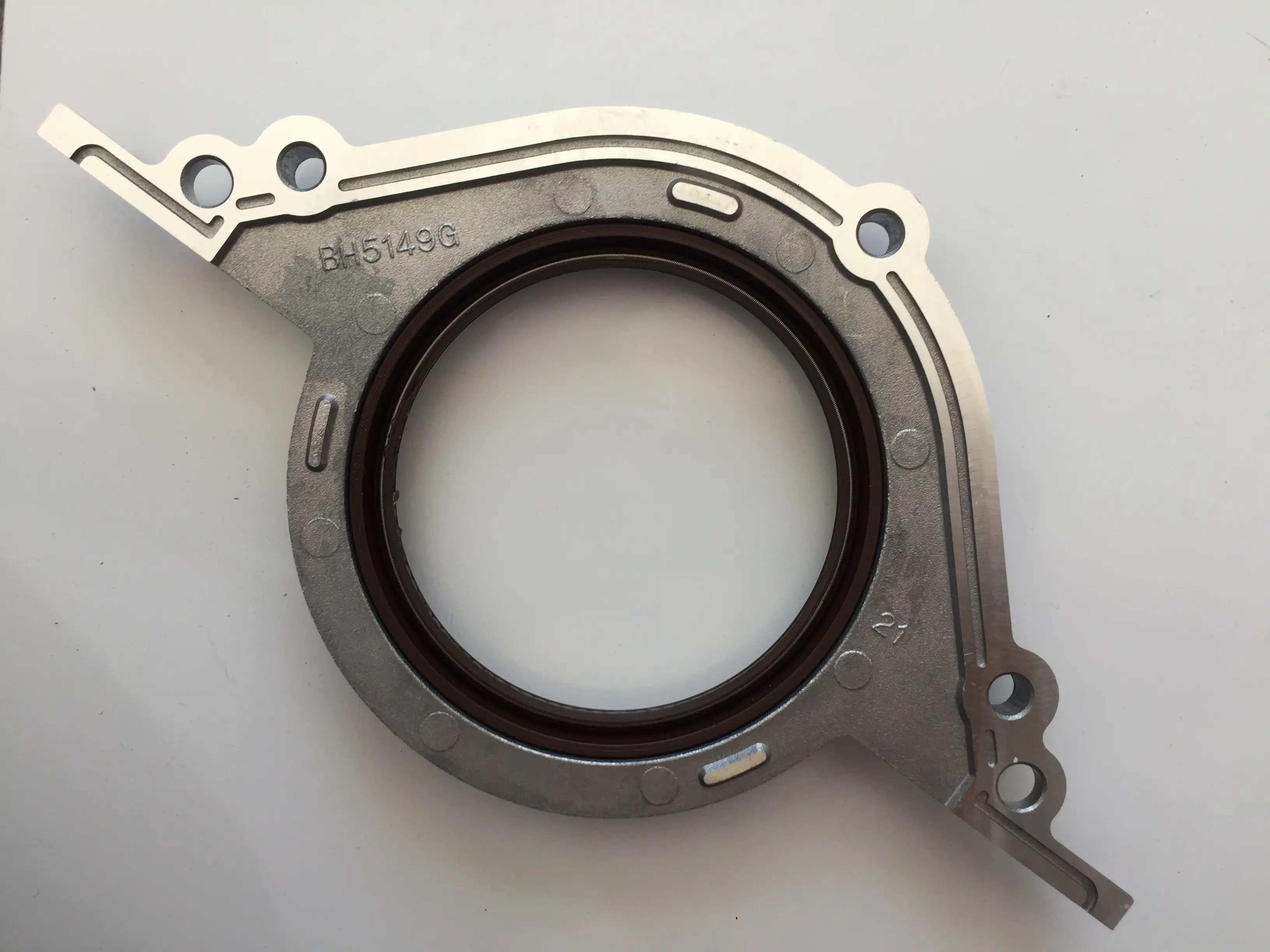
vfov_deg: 48.2
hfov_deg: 61.7
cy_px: 476
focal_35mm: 29
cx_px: 635
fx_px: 1064
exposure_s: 1/100
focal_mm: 4.15
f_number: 2.2
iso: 50
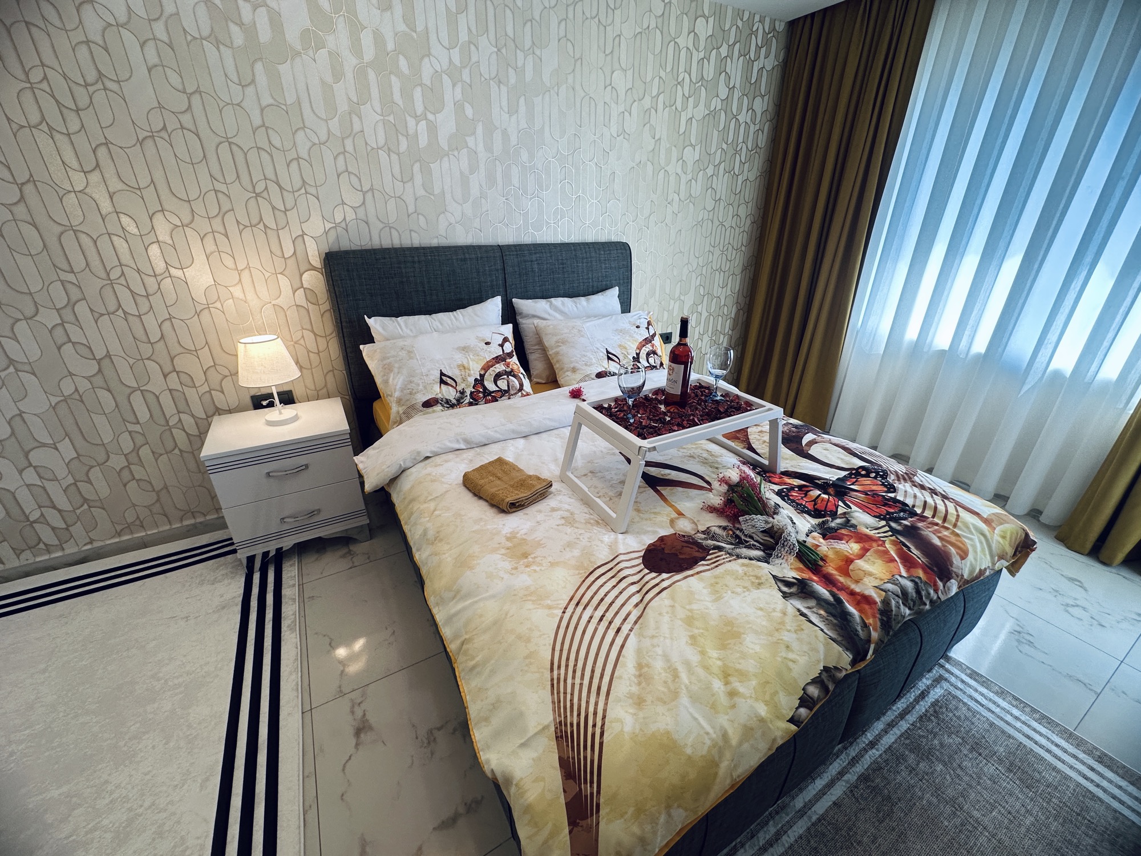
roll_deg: +0.0
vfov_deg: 85.7
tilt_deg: -24.8
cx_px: 570
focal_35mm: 14
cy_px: 428
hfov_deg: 102.1
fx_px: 461
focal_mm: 2.22
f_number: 2.2
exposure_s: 1/100
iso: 100
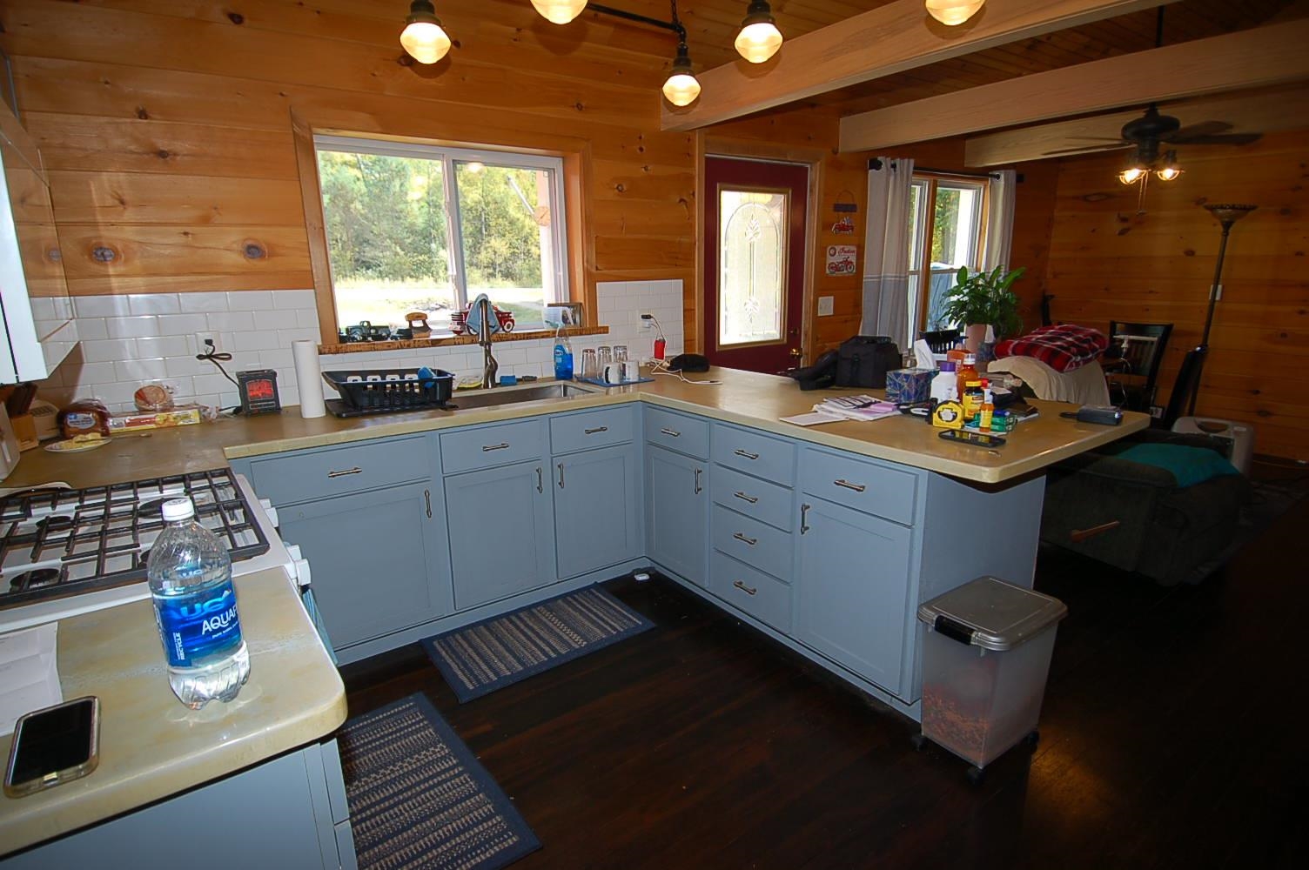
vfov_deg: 67.3
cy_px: 435
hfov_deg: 90.1
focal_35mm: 18
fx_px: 654
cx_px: 654
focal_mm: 12
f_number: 4
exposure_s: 1/60
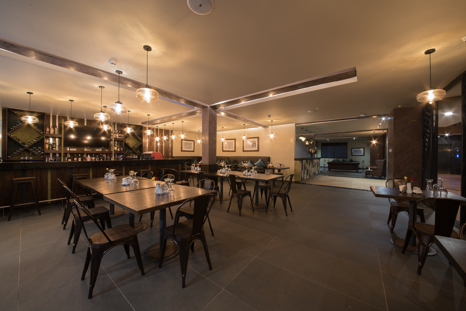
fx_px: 155
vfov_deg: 90.1
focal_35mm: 12
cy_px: 156
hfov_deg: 112.6
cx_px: 233
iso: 200
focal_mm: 12
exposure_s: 15
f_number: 16
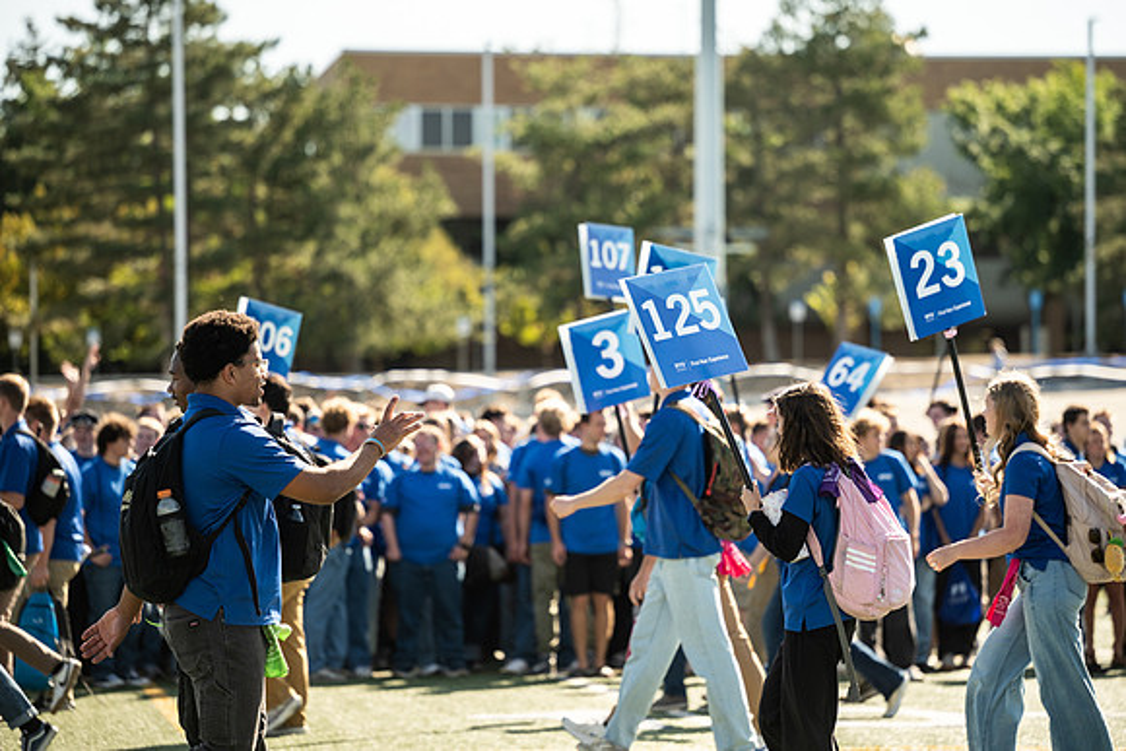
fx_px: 4668
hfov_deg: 13.8
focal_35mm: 149
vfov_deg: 9.2
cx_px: 627
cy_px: 320
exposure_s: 1/1250
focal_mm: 130
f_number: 2.8
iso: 100
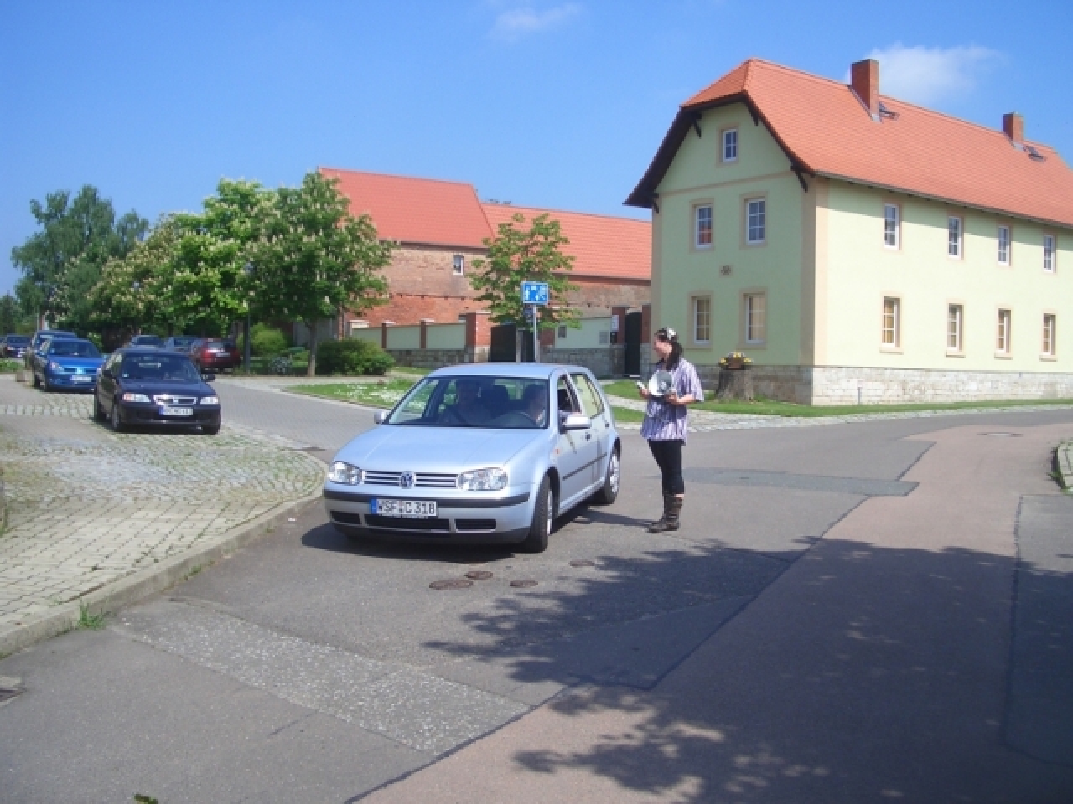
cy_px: 402
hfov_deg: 52.6
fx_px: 1085
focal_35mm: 35
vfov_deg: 40.7
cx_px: 536
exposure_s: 1/500
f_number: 4.3
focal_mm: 5.8
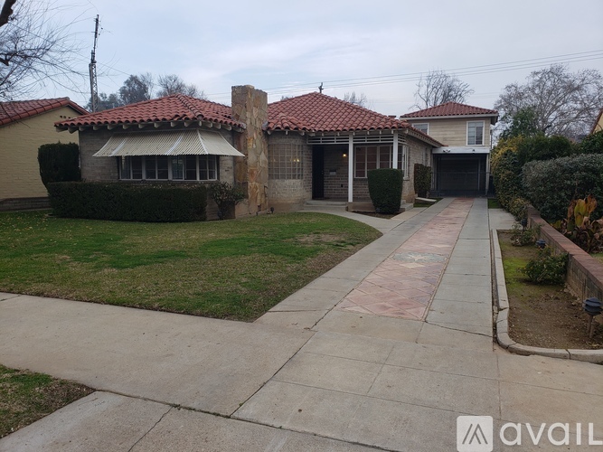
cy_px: 226
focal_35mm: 26
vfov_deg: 53.0
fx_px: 453
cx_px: 302
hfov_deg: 67.3
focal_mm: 4.3
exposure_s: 1/353
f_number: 2.4
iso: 50
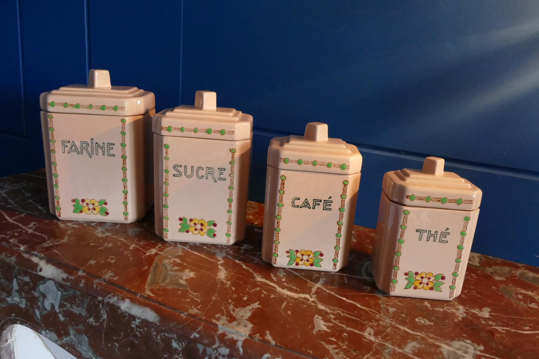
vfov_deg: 45.0
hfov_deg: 63.7
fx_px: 434
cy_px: 180
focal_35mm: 29
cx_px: 270
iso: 1250
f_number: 3
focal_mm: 10.6
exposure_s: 1/80
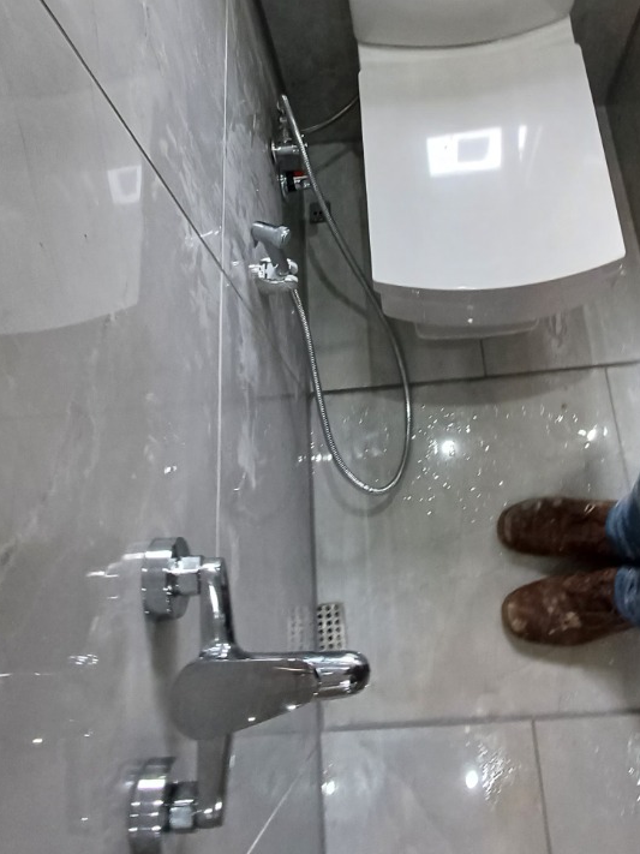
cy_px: 316
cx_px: 370
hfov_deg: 51.1
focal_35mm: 27
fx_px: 666
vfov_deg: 64.3
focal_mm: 1.64
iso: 125
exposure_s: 1/50
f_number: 2.2
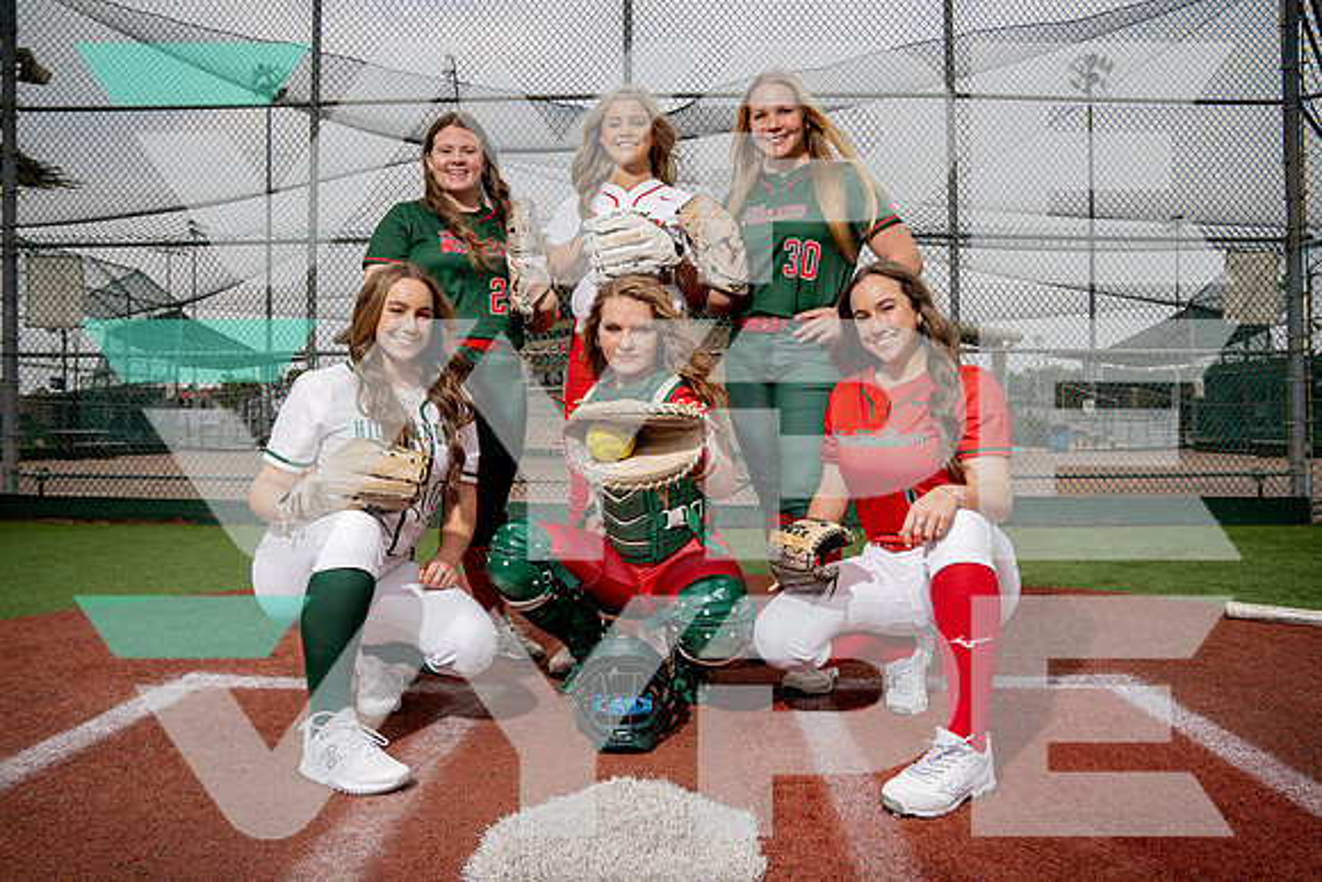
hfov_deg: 71.5
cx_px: 661
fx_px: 918
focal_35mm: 25
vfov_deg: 51.3
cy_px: 441
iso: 100
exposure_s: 1/250
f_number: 7.1
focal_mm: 25
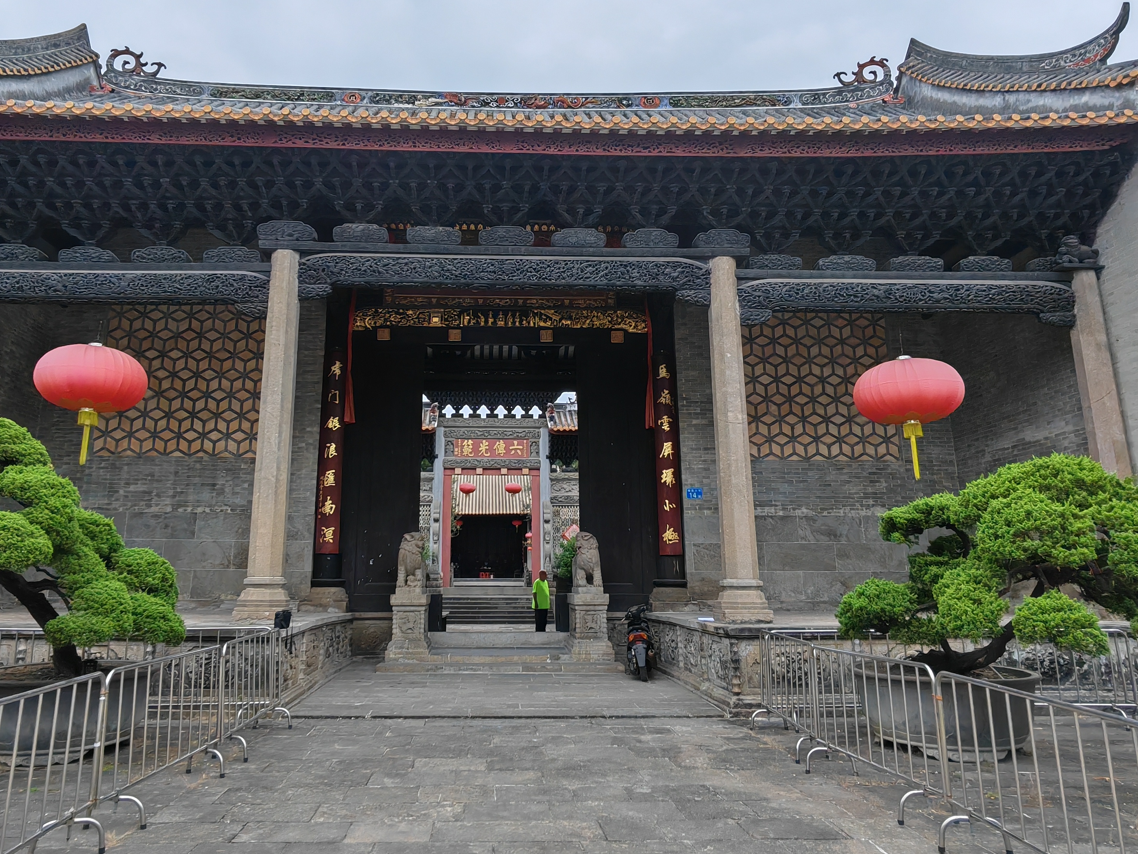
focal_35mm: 26
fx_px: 855
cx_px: 500
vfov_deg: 52.9
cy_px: 372
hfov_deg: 67.1
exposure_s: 1/1100
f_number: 2.2
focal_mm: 1.96
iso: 50
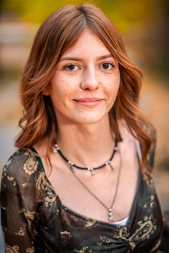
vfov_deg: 19.5
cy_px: 126
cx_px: 84
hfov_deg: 13.0
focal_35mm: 105
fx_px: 739
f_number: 2
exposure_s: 1/100
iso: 1250
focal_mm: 105
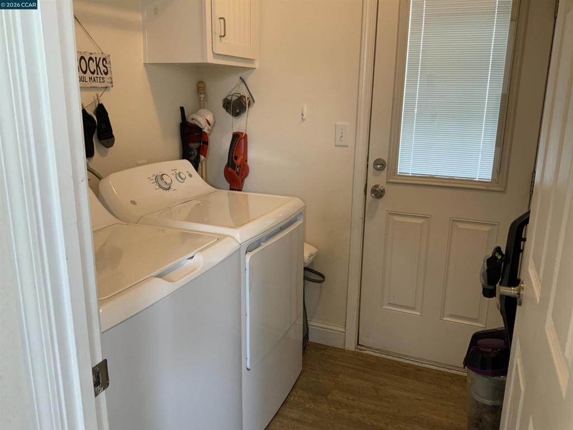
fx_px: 480
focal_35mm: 29
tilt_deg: -15.5
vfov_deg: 48.2
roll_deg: +0.3
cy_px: 215
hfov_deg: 61.7
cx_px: 286
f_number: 1.8
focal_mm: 3
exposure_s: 1/60
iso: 125
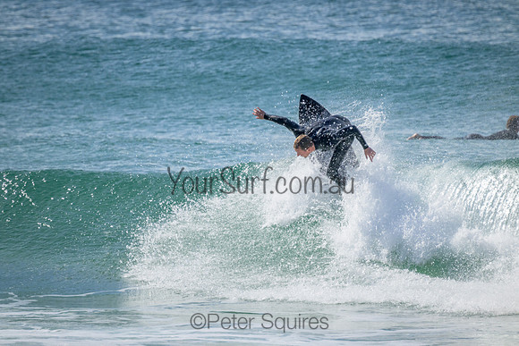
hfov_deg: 2.6
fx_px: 11535
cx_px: 260
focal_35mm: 800
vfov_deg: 1.7
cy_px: 173
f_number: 11
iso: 1400
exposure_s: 1/1000
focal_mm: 800
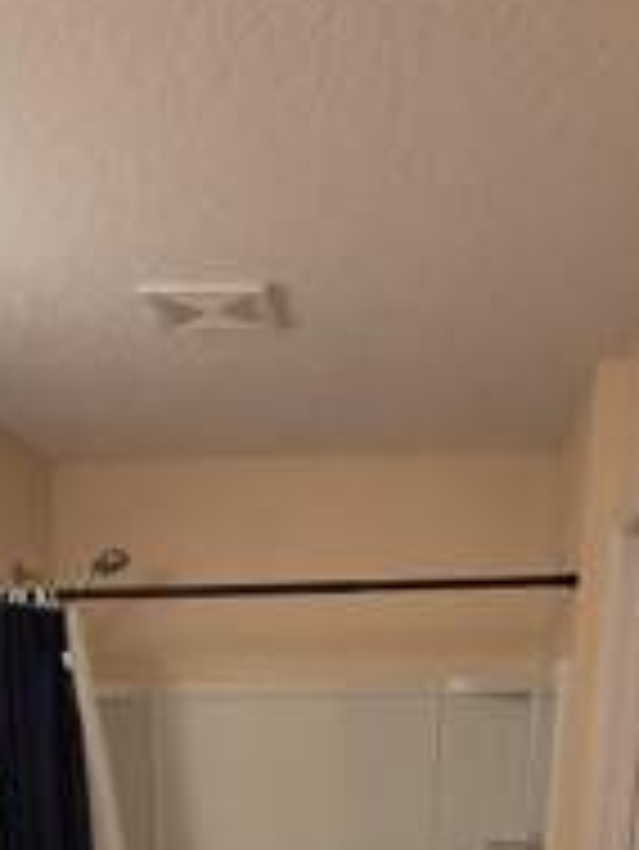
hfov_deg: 32.7
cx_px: 238
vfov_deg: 32.0
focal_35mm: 44
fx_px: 1082
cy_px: 1120
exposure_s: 1/120
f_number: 1.9
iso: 160
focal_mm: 2.2
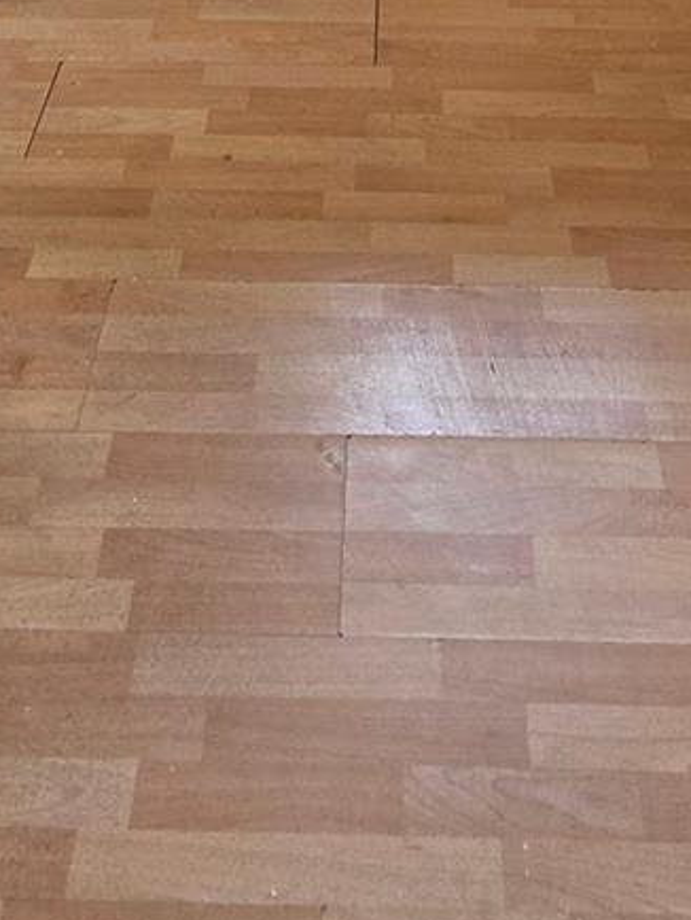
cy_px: -644
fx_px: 1223
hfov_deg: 31.5
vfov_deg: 24.2
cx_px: 388
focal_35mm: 46
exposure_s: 1/120
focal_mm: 2.2
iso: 50
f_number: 1.9
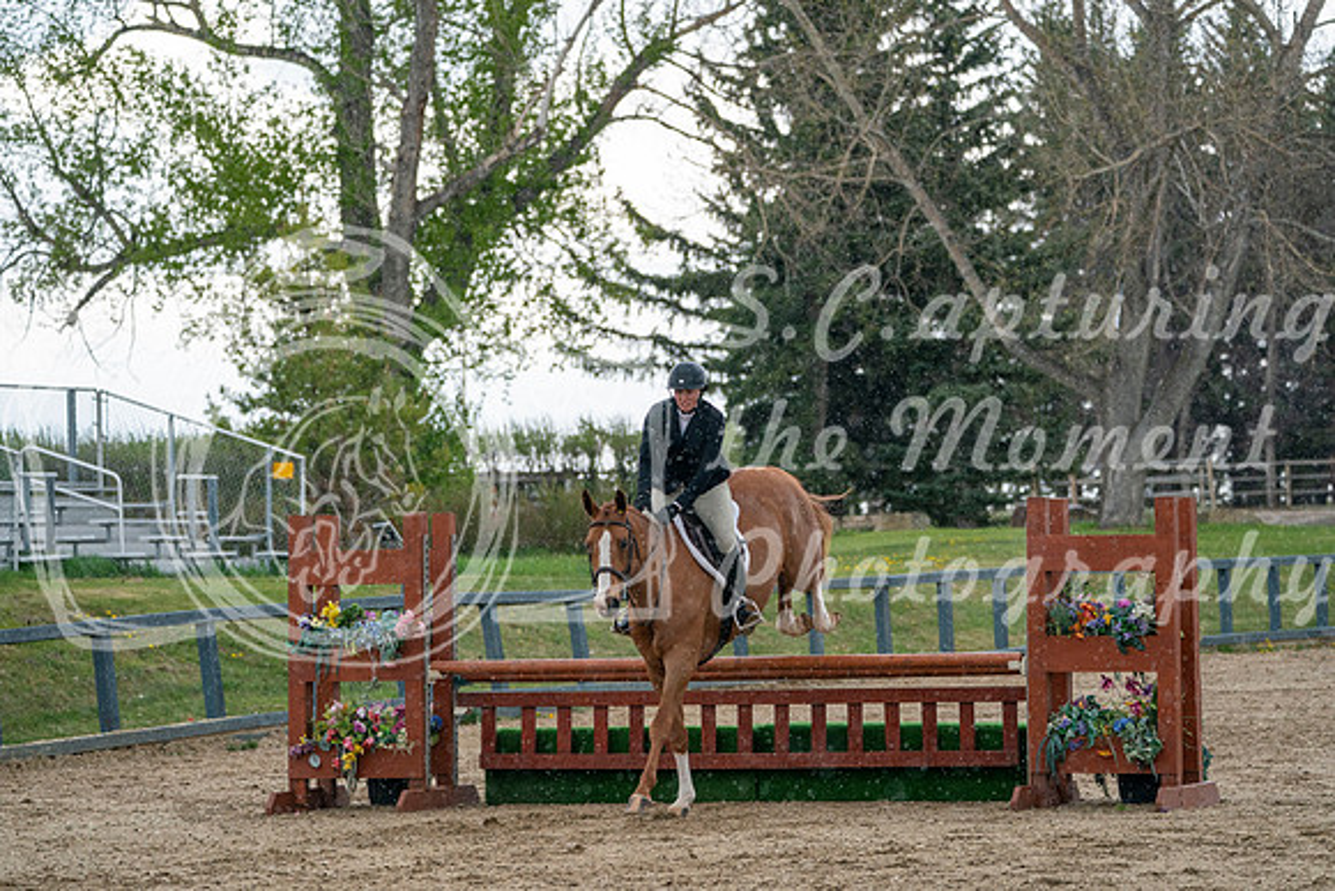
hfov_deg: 11.5
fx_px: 6639
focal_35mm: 179
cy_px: 446
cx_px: 668
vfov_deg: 7.7
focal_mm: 179
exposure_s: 1/1250
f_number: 5.6
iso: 1600
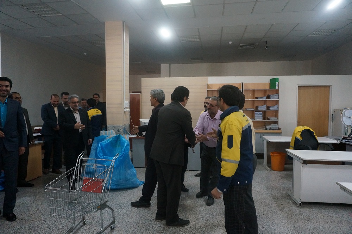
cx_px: 176
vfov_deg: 53.0
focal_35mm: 24
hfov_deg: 73.8
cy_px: 117
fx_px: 234
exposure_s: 1/160
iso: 2500
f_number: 4
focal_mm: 16
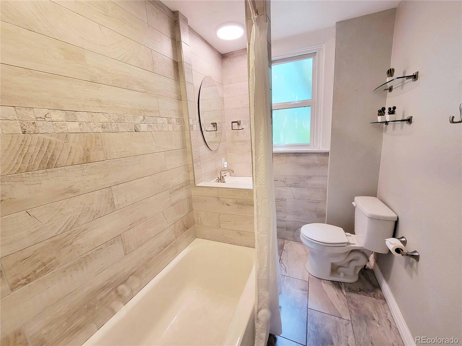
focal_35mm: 13
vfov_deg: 89.9
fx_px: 174
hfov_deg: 106.2
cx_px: 231
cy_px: 173
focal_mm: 2.2
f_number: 2.2
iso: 125
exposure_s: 1/60
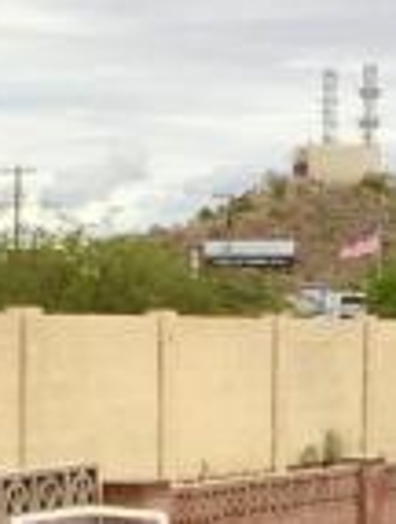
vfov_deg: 8.9
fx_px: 3143
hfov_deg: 7.2
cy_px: 1074
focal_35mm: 207
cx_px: 154
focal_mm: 4.15
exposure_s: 1/760
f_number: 2.2
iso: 32
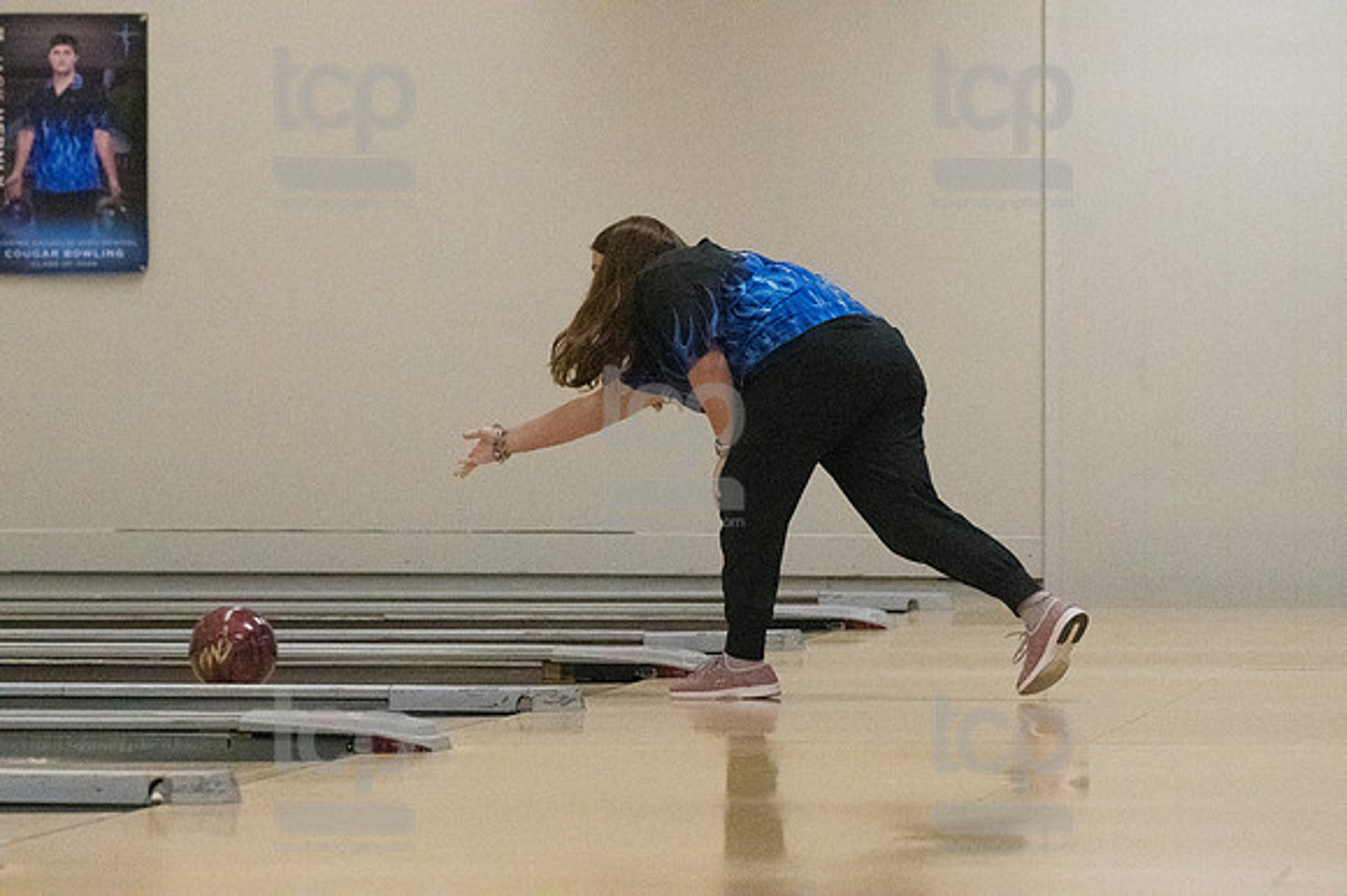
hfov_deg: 11.8
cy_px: 448
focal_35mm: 174
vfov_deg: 7.9
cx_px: 674
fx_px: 6507
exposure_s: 1/1250
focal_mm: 116
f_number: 4
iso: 10000
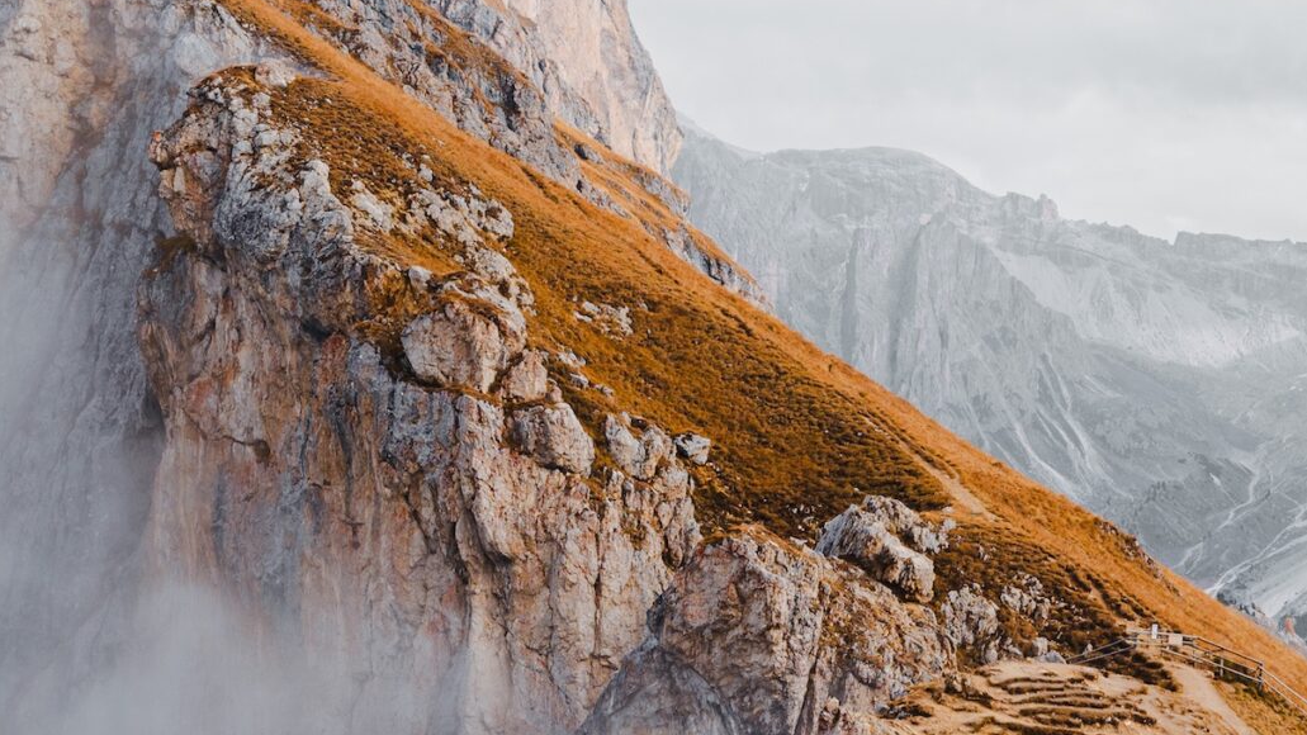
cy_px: 378
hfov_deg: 27.2
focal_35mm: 78
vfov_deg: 15.5
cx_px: 565
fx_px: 2703
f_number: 11
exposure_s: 1/125
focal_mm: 30
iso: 100
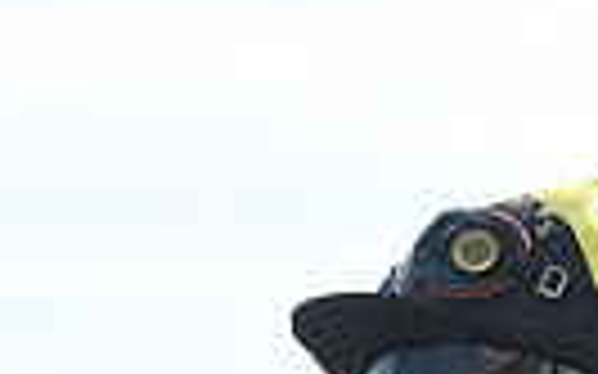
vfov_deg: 5.7
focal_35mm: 222
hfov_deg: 9.4
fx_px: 3617
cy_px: 845
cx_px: 531
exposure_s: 1/1000
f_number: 5.6
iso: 400
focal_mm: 50
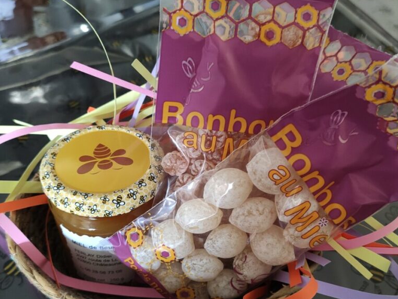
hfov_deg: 52.6
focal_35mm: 35
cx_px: 200
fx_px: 402
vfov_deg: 40.6
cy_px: 171
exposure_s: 1/20
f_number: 1.75
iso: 1487
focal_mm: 4.77
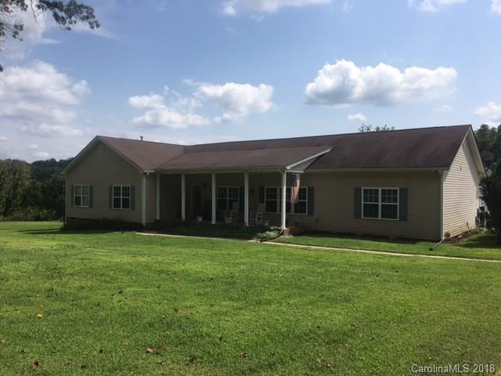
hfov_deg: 61.7
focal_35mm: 29
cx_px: 250
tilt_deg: -0.7
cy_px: 188
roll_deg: -0.5
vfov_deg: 48.2
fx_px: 420
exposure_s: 1/1748
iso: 25
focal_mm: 4.15
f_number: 2.2
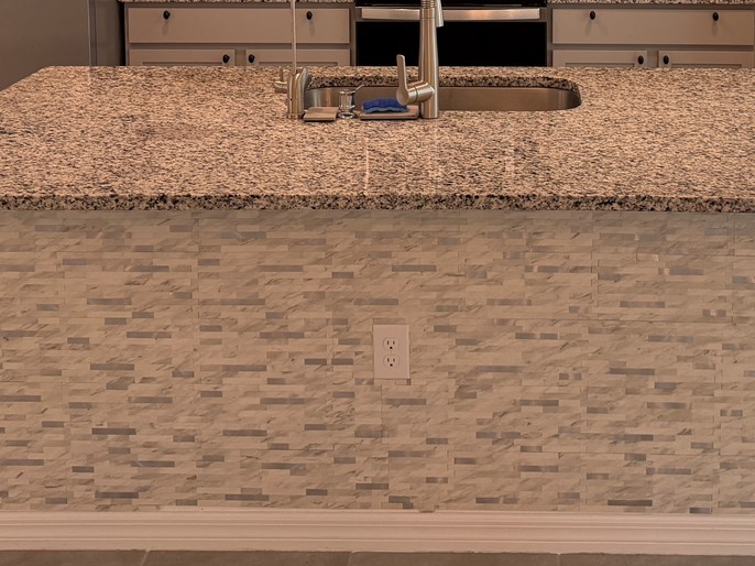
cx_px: 511
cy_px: -61
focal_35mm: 56
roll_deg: +0.2
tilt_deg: -6.3
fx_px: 1221
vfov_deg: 24.3
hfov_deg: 34.0
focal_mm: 6.76
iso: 125
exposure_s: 1/120
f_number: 1.78
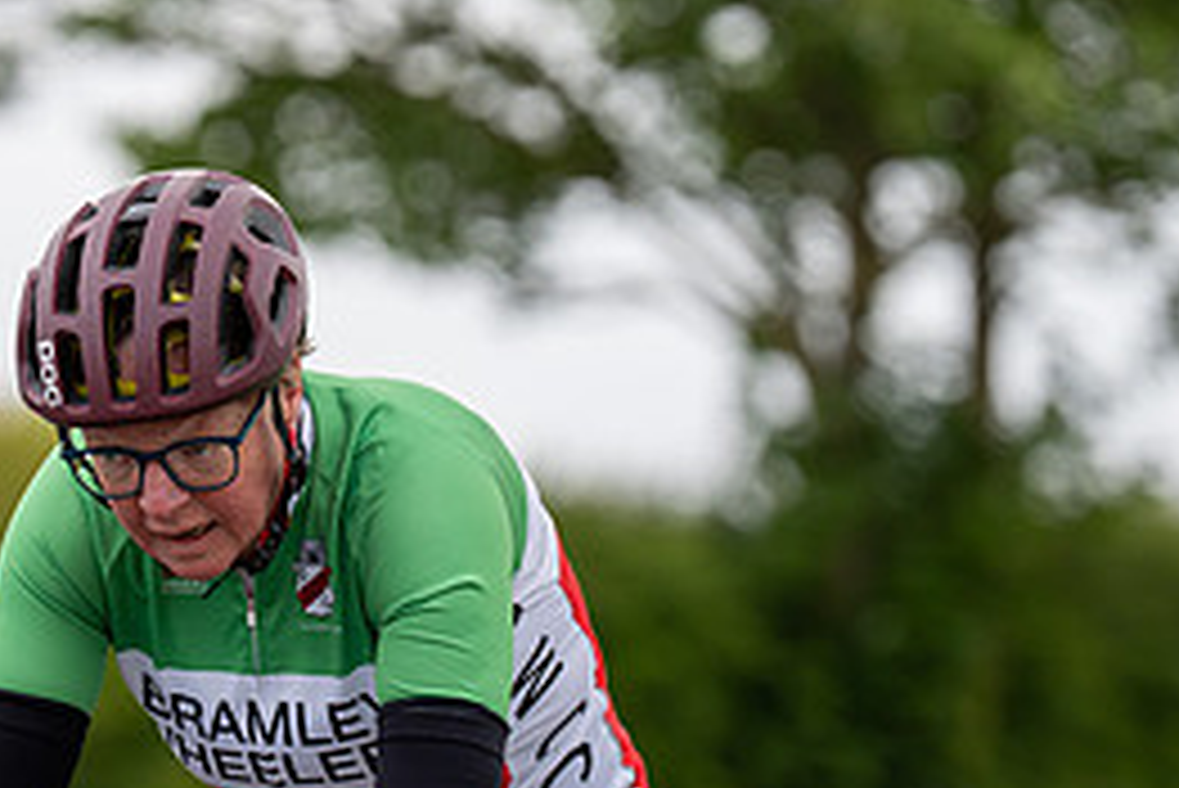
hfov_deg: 6.5
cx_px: 180
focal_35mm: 314
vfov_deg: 4.4
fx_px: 10289
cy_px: 682
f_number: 3.2
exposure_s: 1/1250
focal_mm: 142
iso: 250
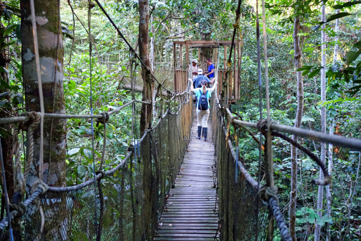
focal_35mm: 49
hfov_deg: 40.4
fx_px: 491
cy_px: 120
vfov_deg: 27.5
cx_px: 180
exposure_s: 1/30
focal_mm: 18.23
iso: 800
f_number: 3.2
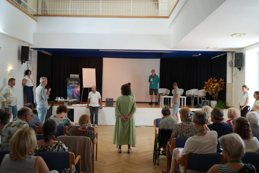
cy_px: 86
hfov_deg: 55.8
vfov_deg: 38.9
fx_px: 245
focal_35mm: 34
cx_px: 130
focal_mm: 34
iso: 1600
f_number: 2.8
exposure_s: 1/200
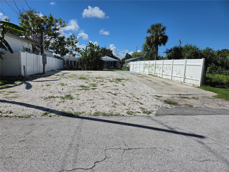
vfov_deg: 58.9
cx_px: 114
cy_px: 86
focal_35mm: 23
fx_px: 152
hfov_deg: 73.9
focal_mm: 5.4
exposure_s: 1/7887
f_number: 1.8
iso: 64
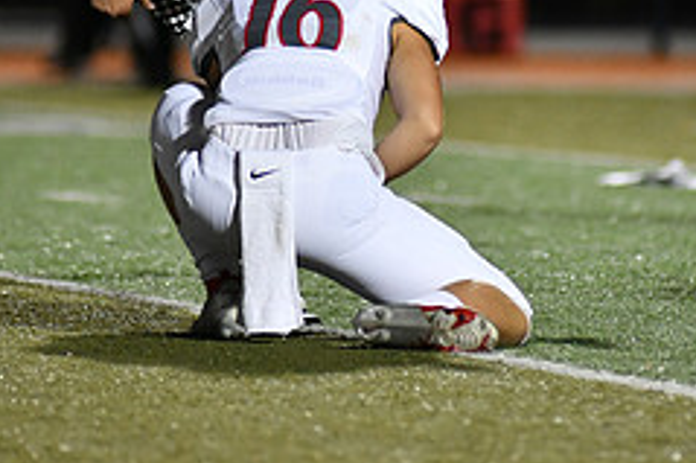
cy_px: 1
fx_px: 14084
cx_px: 414
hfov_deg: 2.8
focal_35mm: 729
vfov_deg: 1.9
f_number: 2.8
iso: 2500
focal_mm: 300
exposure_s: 1/1000
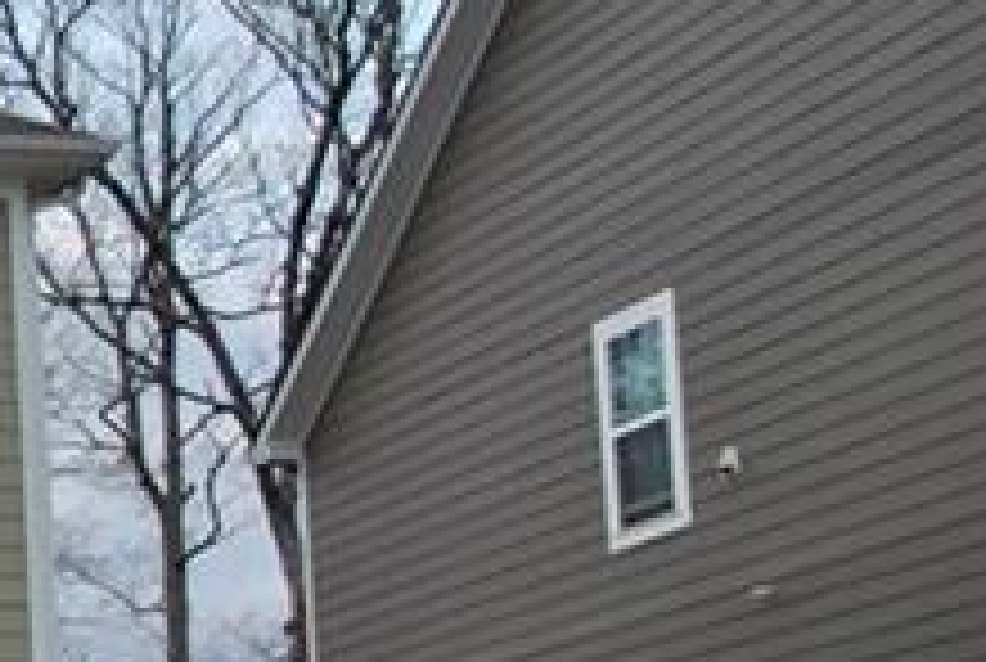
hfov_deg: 13.2
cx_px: -1202
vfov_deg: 10.8
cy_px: 712
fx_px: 3458
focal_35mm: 126
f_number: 3.5
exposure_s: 1/125
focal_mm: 18
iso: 140
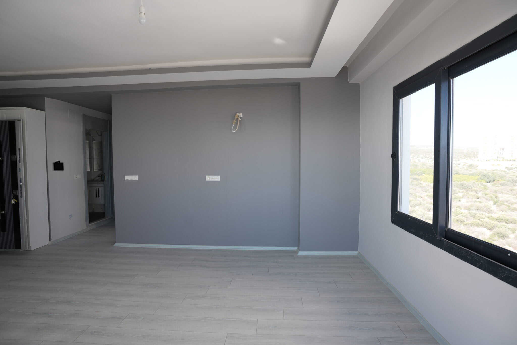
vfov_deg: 70.4
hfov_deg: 93.3
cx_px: 258
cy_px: 172
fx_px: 244
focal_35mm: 17
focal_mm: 17
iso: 100
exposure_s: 1/80
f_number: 4.5
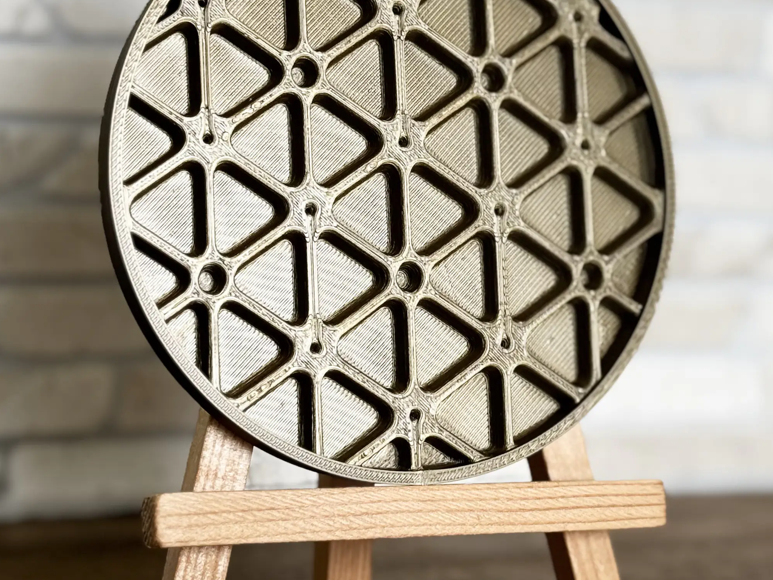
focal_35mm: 67
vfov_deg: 21.8
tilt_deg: -5.0
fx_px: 1496
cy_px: 191
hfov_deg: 29.0
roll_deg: -0.3
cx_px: 398
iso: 64
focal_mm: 6.76
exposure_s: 1/507
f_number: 1.78
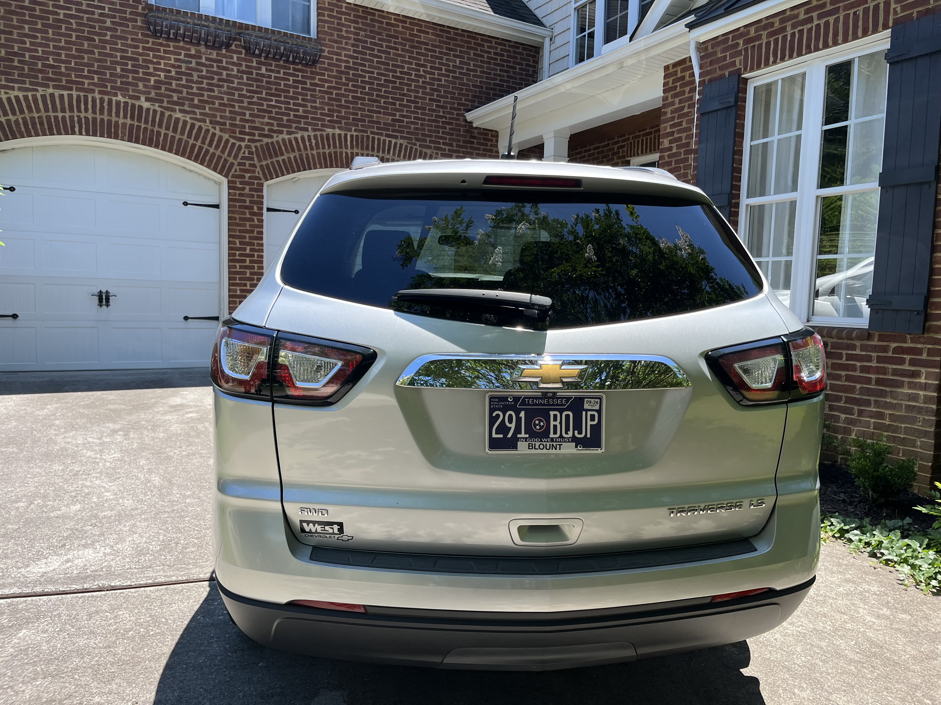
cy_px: 352
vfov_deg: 53.1
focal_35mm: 26
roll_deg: -2.0
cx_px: 470
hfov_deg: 67.3
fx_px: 707
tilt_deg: -6.7
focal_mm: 5.1
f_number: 1.6
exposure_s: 1/1129
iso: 50
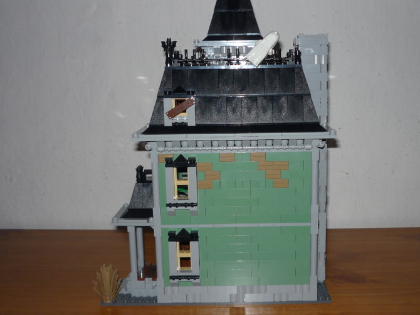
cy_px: 154
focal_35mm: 43
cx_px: 248
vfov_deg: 33.6
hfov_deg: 43.7
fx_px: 522
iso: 100
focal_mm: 5.2
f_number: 3.3
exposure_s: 1/30
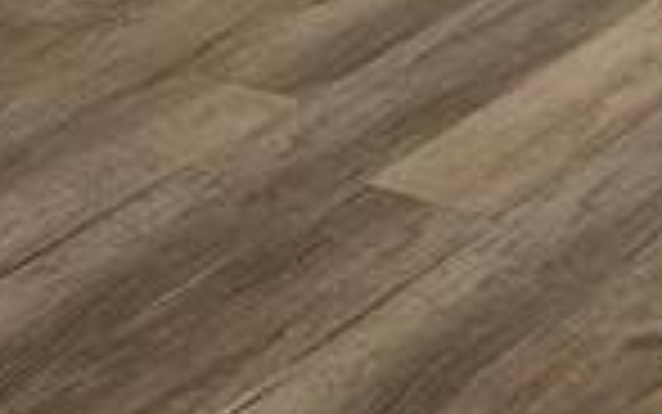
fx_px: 3068
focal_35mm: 170
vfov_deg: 7.3
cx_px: 1162
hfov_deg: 11.5
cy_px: -549
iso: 640
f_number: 1.8
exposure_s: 1/120
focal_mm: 5.4
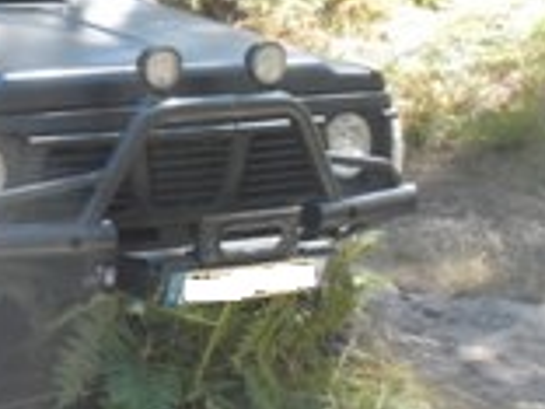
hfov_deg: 17.7
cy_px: 112
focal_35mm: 106
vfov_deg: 13.9
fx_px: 1669
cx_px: -105
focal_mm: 6.6
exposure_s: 1/76
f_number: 4
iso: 100
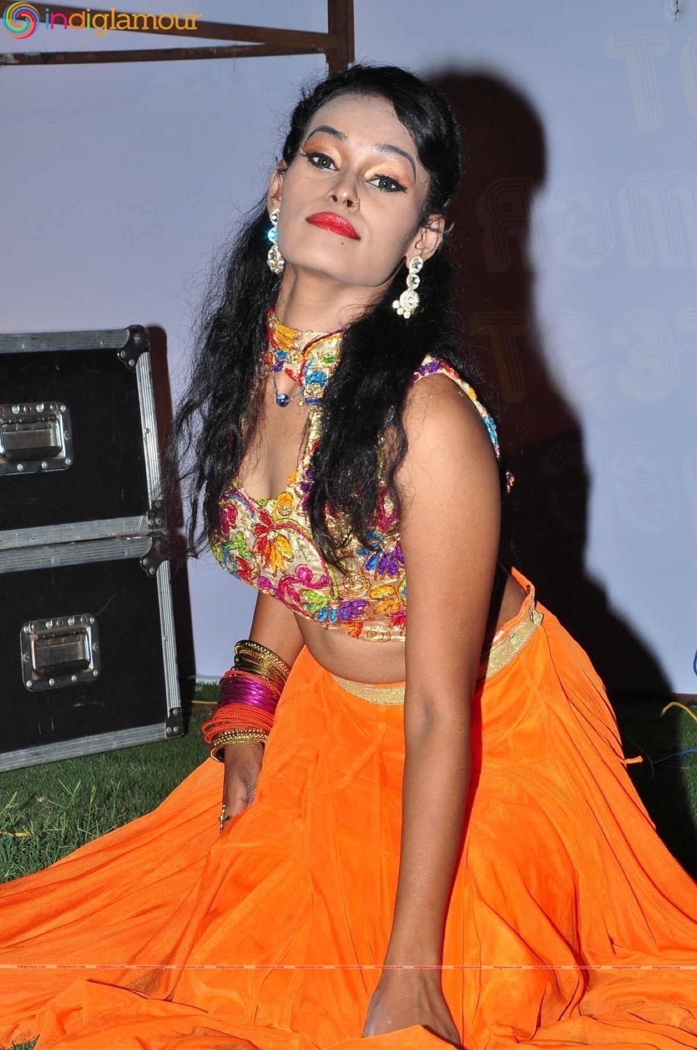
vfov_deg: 23.4
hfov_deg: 15.7
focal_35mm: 87
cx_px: 348
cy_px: 525
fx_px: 2534
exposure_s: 1/125
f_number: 11
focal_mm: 58
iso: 400
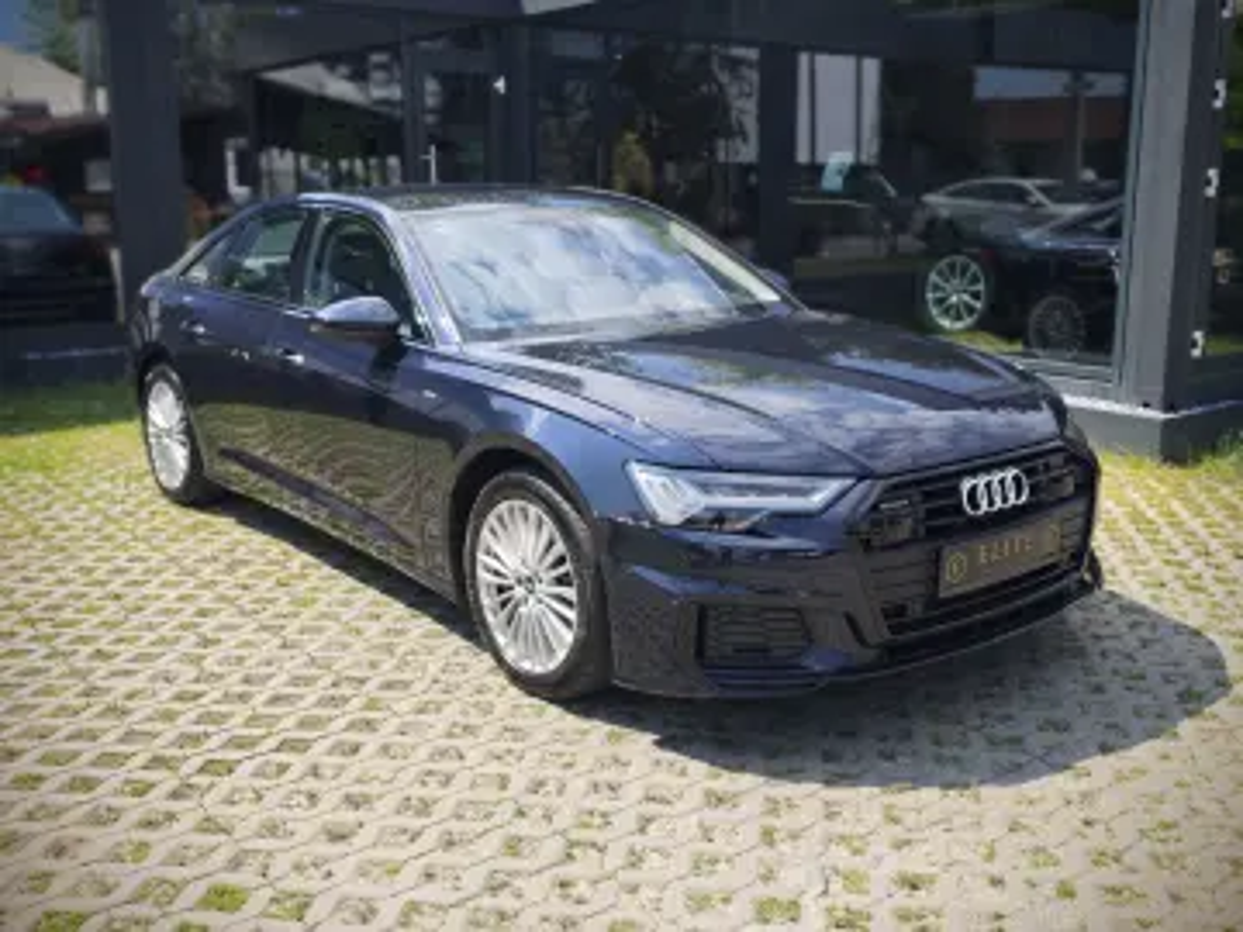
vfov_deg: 40.7
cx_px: 622
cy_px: 466
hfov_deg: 52.6
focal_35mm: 35
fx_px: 1257
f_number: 1.4
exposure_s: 1/1173
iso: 50
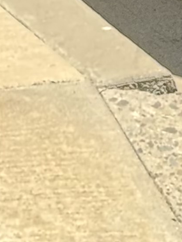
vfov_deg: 5.4
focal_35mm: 351
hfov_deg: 4.2
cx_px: 444
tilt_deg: -7.8
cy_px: -445
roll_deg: -0.9
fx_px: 2458
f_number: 1.78
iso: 100
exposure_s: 1/601
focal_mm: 6.76
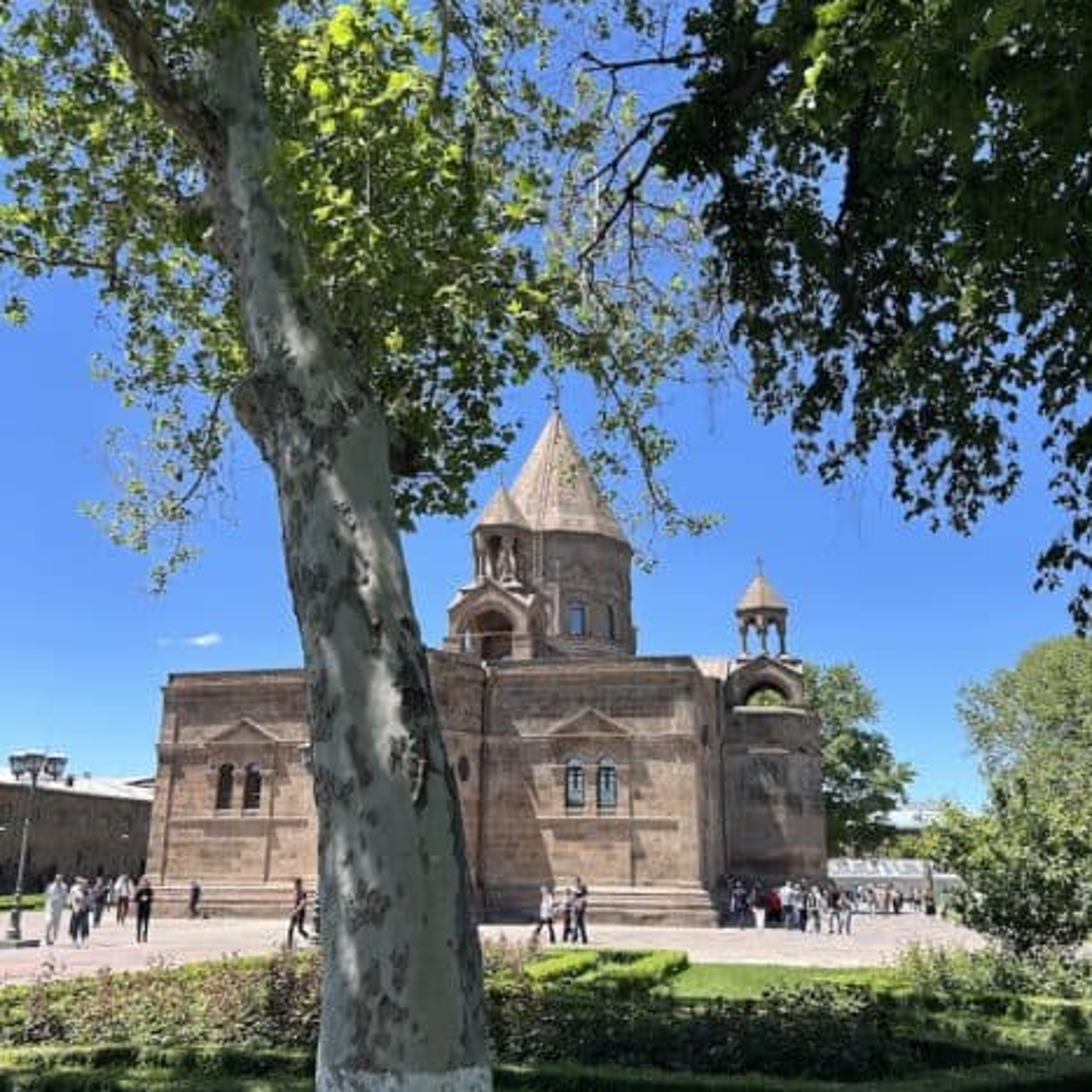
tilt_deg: +15.5
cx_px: 551
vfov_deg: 52.5
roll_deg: -0.1
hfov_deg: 52.5
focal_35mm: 31
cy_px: 564
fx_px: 1106
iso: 50
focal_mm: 5.7
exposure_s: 1/1934
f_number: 1.5
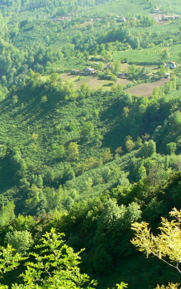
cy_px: 186
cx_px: 48
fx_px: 591
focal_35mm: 75
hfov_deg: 17.3
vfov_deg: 27.4
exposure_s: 1/100
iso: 80
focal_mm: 6
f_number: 5
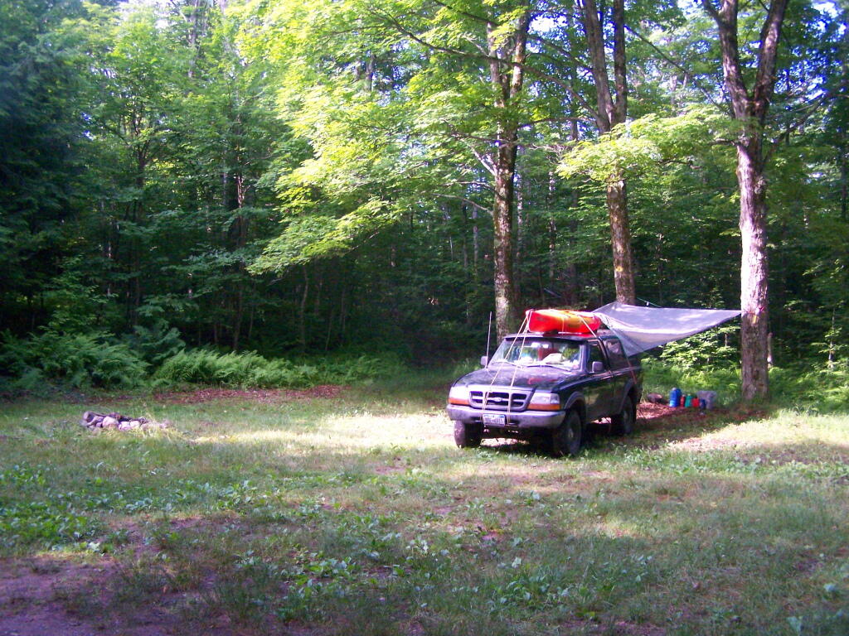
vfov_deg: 37.7
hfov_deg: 49.0
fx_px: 932
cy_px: 318
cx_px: 424
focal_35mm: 38
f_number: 2.8
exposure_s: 1/250
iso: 400
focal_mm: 6.3
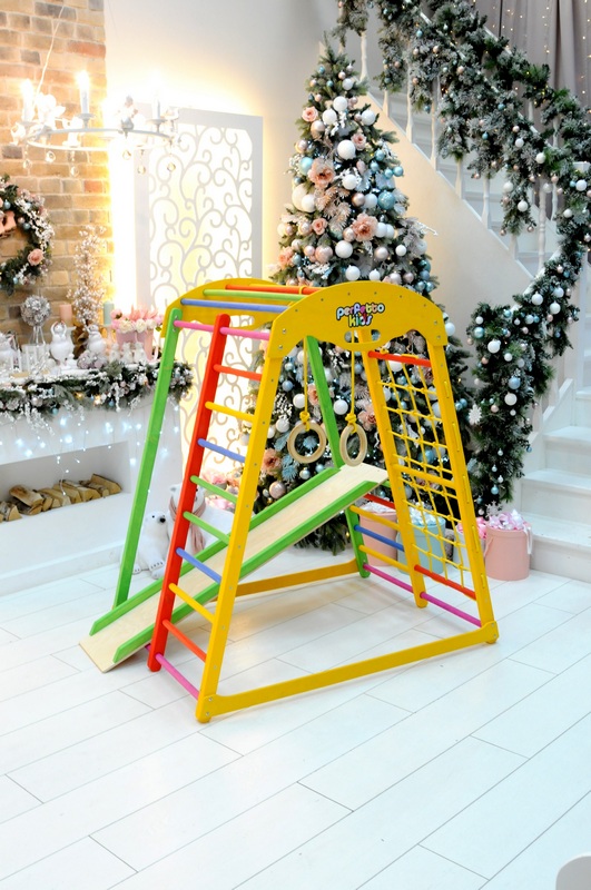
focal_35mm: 36
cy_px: 445
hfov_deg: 36.8
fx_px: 889
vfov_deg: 53.2
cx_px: 296
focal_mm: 24
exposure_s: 1/50
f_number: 5.6
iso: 1000
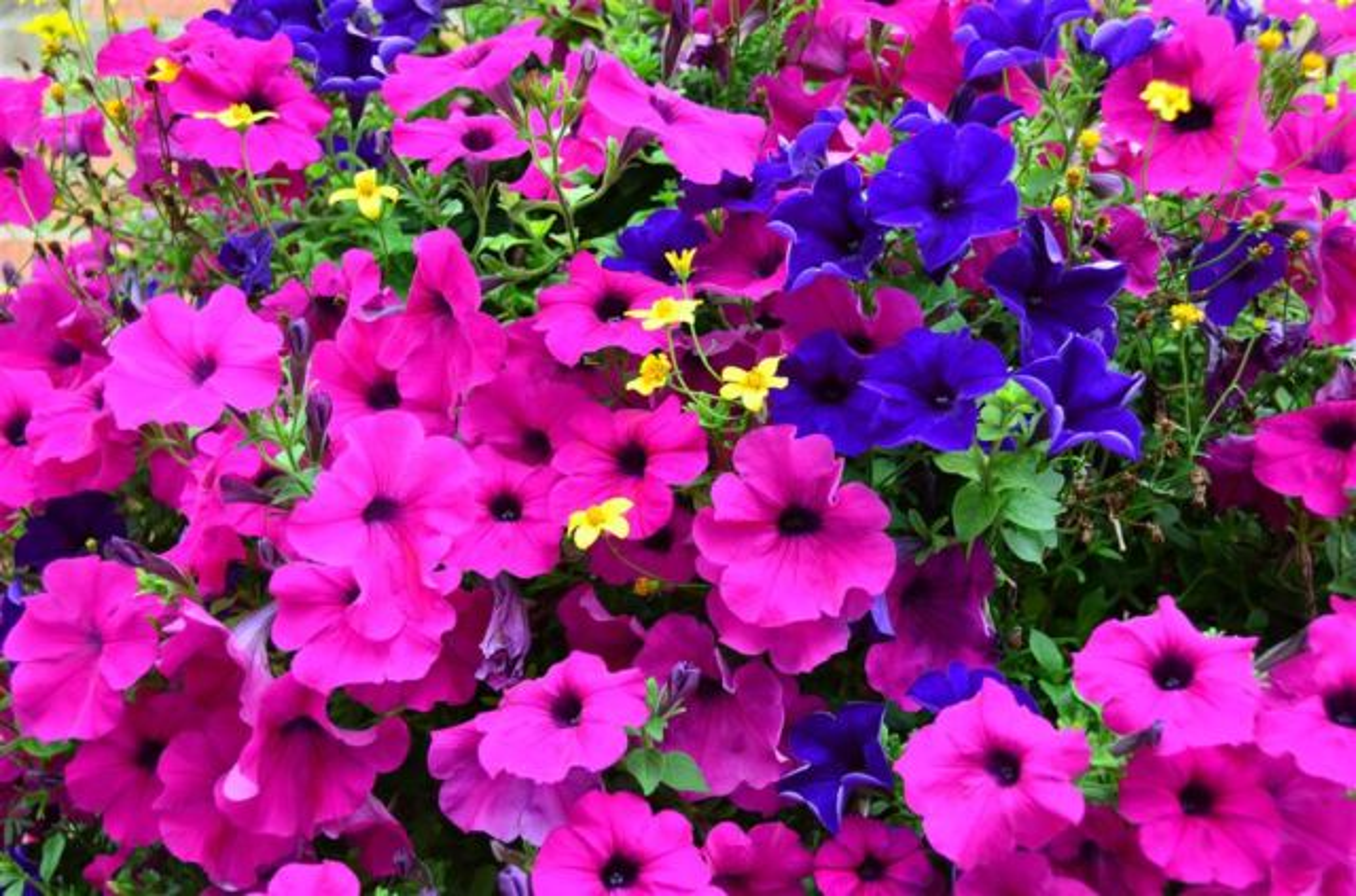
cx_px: 678
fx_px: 1803
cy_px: 448
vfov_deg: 27.9
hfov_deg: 41.2
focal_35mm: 48
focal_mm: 32
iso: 200
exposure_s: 1/100
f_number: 5
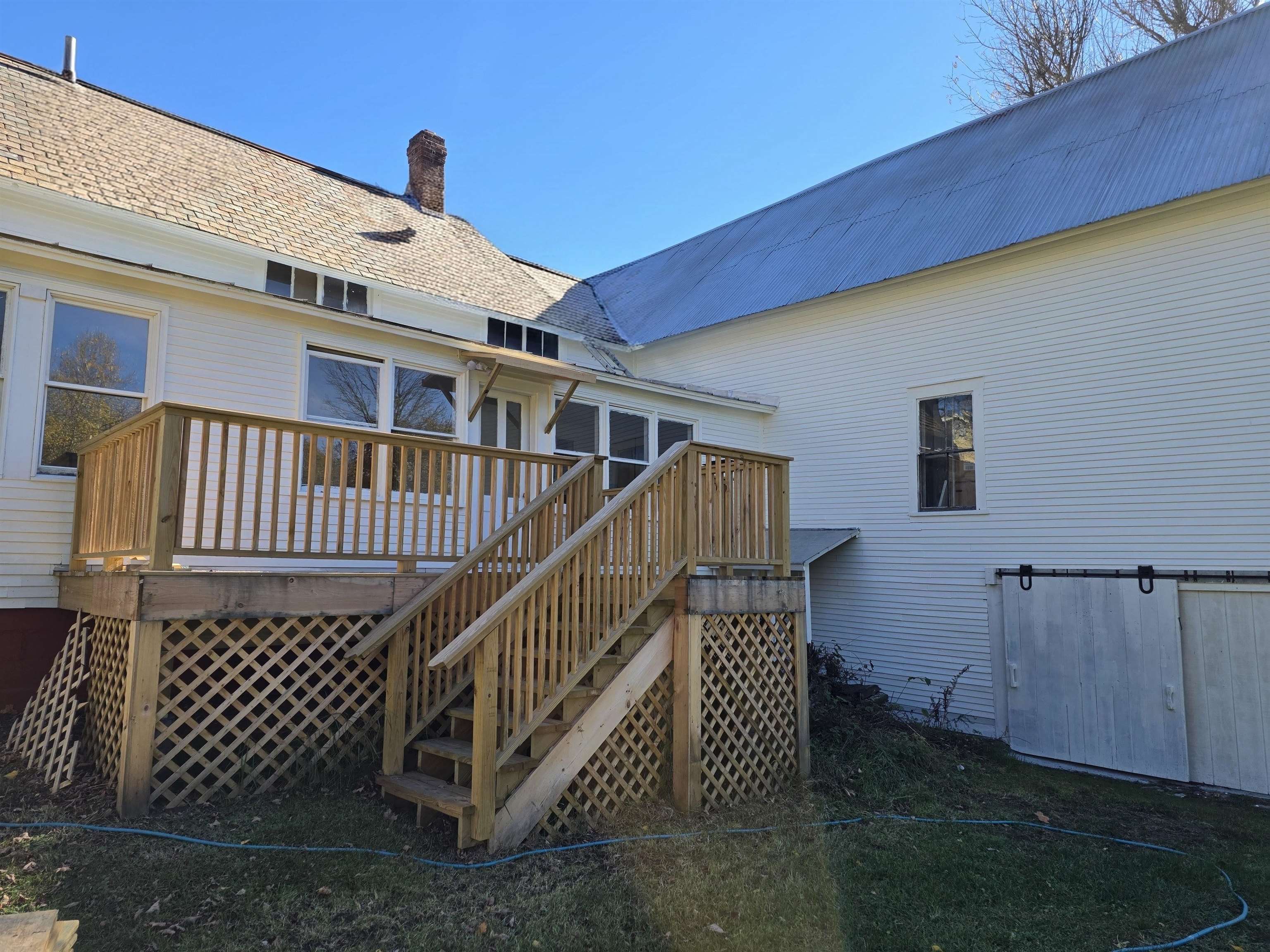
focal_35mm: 23
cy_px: 476
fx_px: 844
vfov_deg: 58.9
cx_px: 635
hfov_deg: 73.9
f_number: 1.7
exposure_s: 1/1910
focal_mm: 6.25
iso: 80
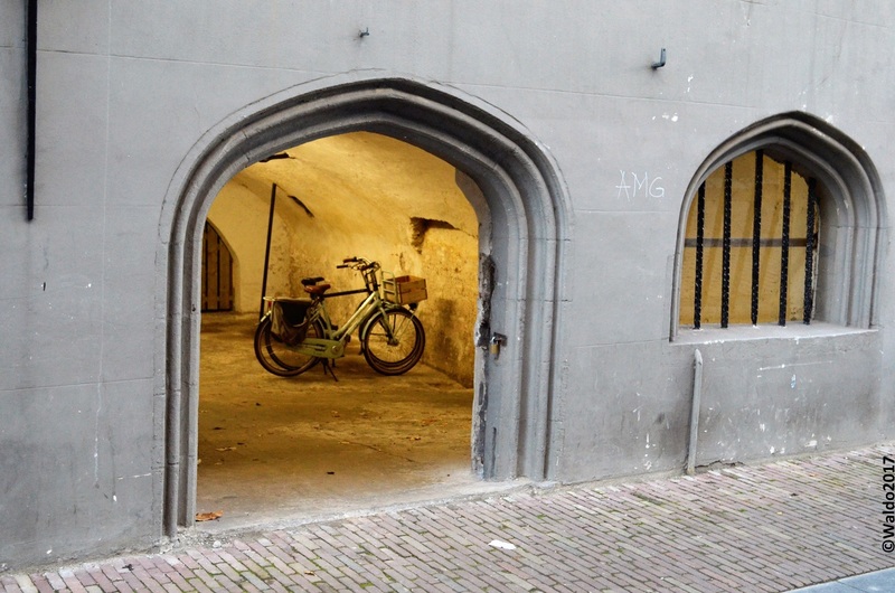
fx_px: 1191
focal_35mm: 48
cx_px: 448
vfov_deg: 28.0
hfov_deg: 41.2
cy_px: 296
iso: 2000
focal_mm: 32
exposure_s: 1/250
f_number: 5.6
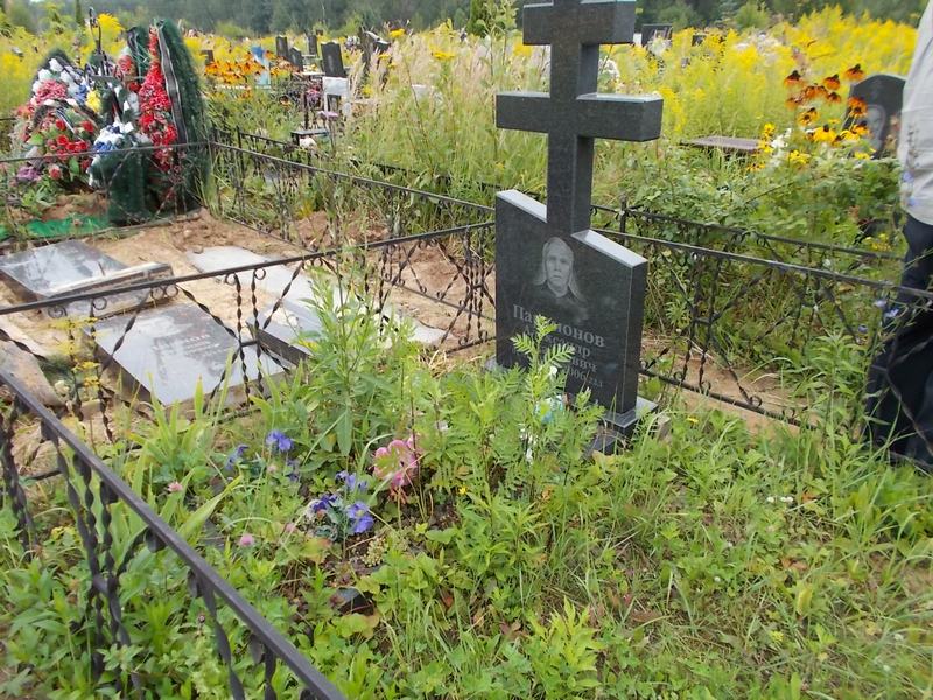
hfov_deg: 67.3
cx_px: 466
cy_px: 350
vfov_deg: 53.1
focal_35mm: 26
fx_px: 701
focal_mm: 4.6
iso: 80
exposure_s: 1/250
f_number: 3.2
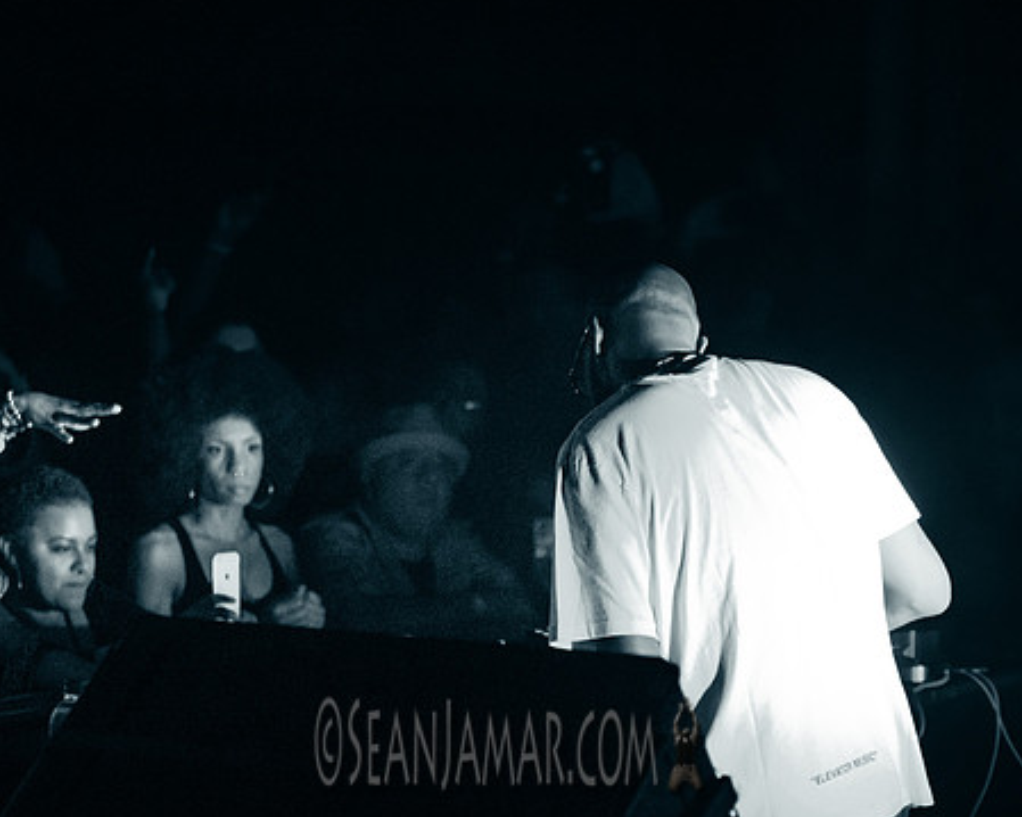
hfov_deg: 12.5
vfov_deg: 10.0
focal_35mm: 154
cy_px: 486
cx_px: 652
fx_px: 4657
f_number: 2.8
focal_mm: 105
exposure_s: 1/640
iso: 4000
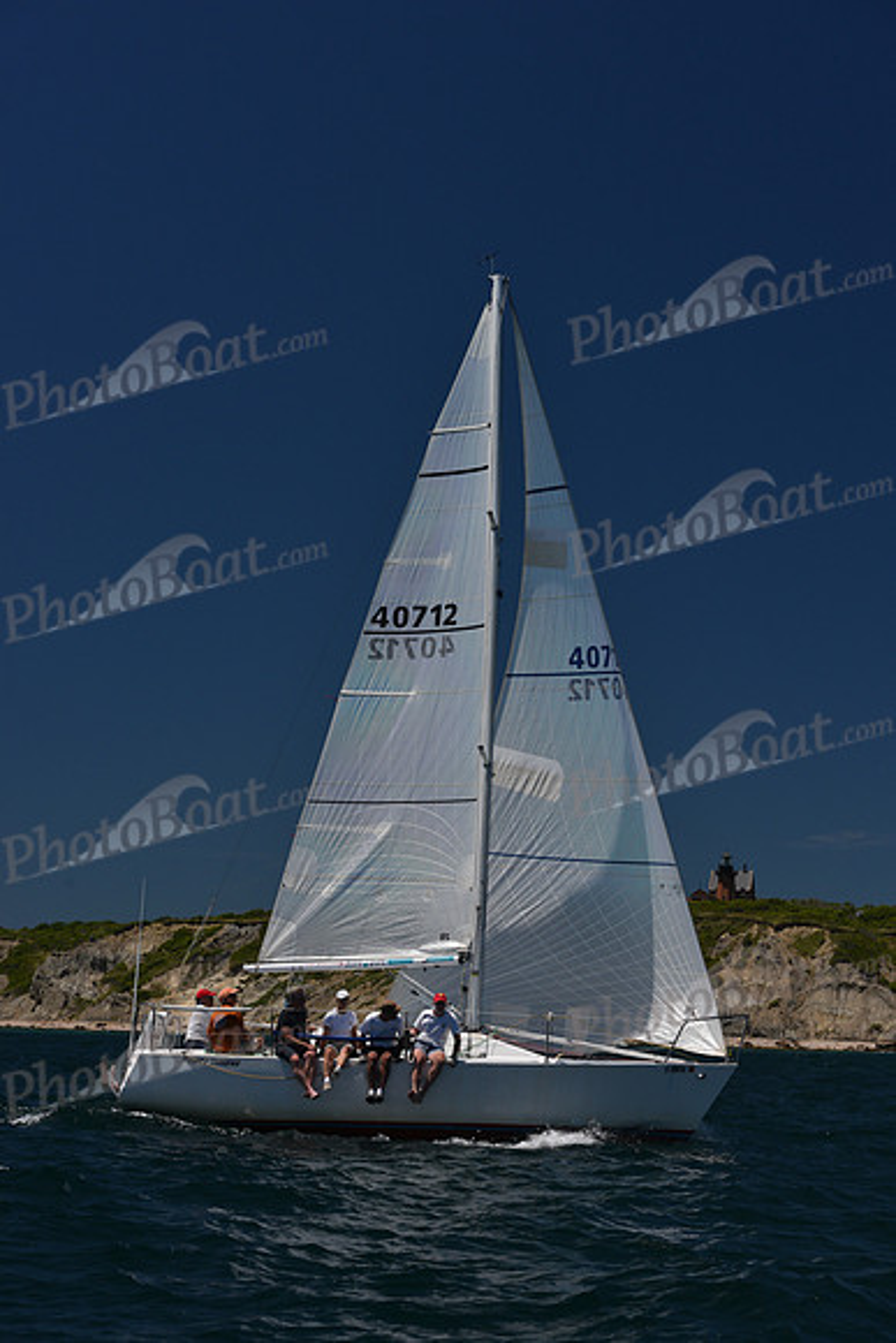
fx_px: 2612
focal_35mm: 70
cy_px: 672
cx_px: 448
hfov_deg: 19.5
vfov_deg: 28.8
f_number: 8
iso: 250
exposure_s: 1/800
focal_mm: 70
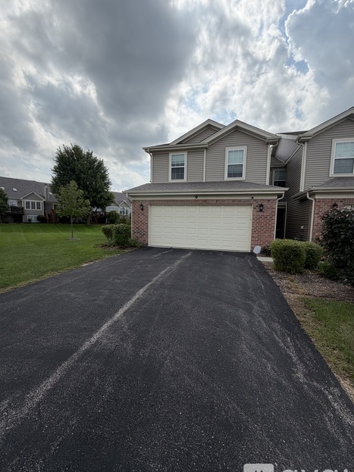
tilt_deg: -4.6
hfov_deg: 81.7
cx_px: 177
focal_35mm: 15
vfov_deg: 98.2
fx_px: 205
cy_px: 241
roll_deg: -1.1
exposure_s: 1/1145
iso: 25
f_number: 2.2
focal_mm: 2.22
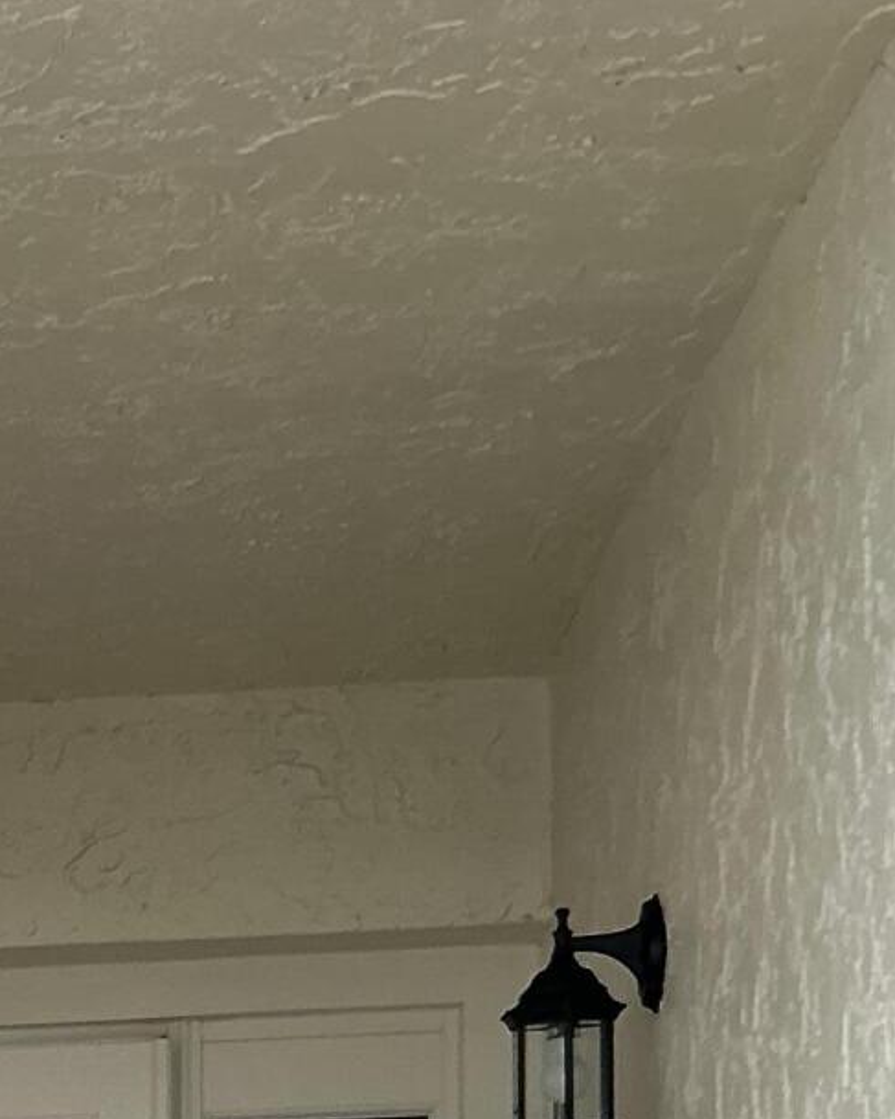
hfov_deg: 15.4
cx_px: -402
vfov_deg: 18.4
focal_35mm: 93
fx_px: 3080
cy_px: 1641
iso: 40
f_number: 1.8
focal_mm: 3
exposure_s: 1/120
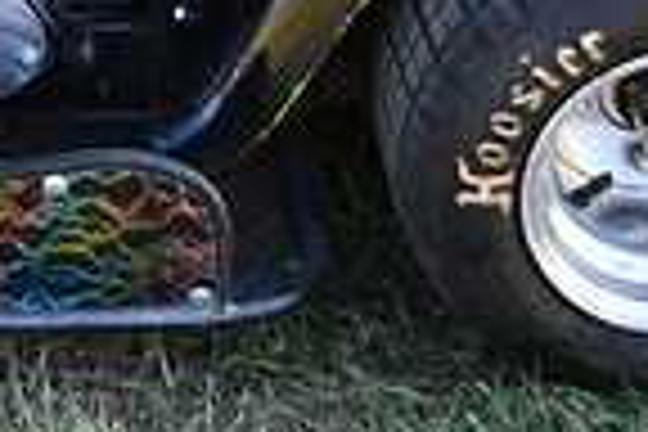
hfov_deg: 12.9
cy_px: -326
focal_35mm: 157
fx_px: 2826
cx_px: -4
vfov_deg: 8.4
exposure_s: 1/250
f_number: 5.6
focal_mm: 26
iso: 360
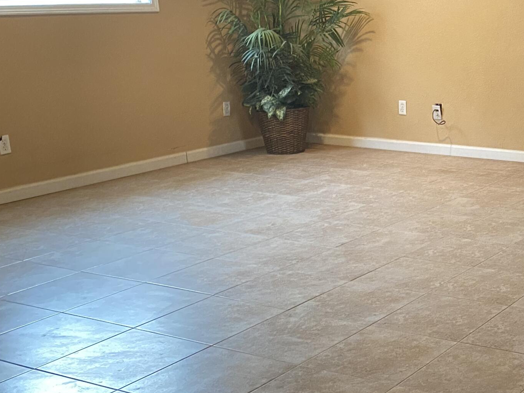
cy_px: 160
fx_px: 863
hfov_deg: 30.4
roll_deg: -0.5
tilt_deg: -10.7
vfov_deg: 25.6
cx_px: 569
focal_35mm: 57
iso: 320
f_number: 1.8
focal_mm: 4.25
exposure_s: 1/40
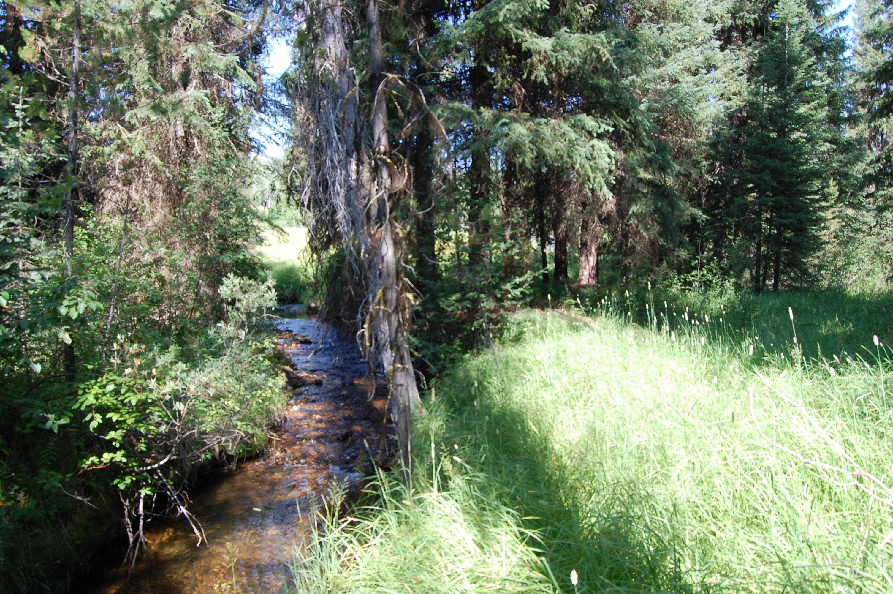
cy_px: 297
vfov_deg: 47.8
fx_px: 669
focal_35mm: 27
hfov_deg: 67.4
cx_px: 446
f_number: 9
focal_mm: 18
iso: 400
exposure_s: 1/100
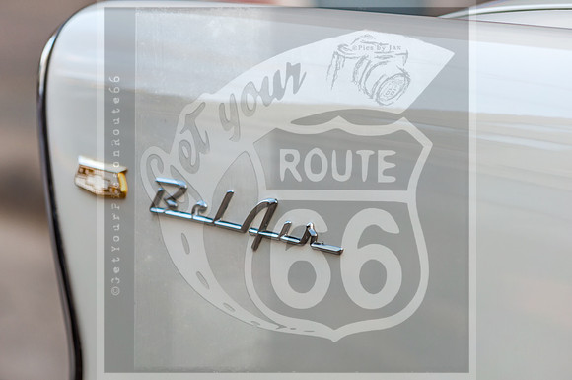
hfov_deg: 6.3
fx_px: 5236
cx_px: 286
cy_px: 190
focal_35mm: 330
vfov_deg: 4.2
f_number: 5.3
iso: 100
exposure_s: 1/100
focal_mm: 220
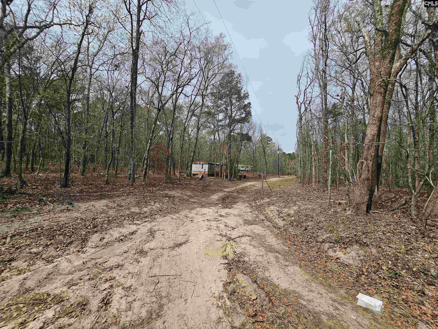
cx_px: 219
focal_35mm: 13
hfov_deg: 106.2
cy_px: 164
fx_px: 164
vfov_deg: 89.9
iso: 50
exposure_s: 1/3238
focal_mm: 2.2
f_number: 2.2
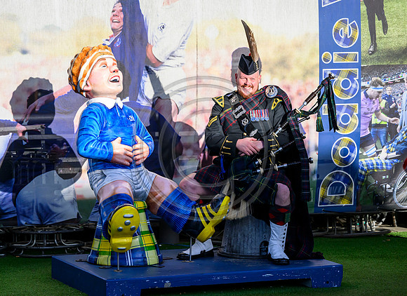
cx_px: 167
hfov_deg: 14.5
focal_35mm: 137
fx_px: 1598
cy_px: 136
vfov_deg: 10.6
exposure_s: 1/12800
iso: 1600
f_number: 3.2
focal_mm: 120
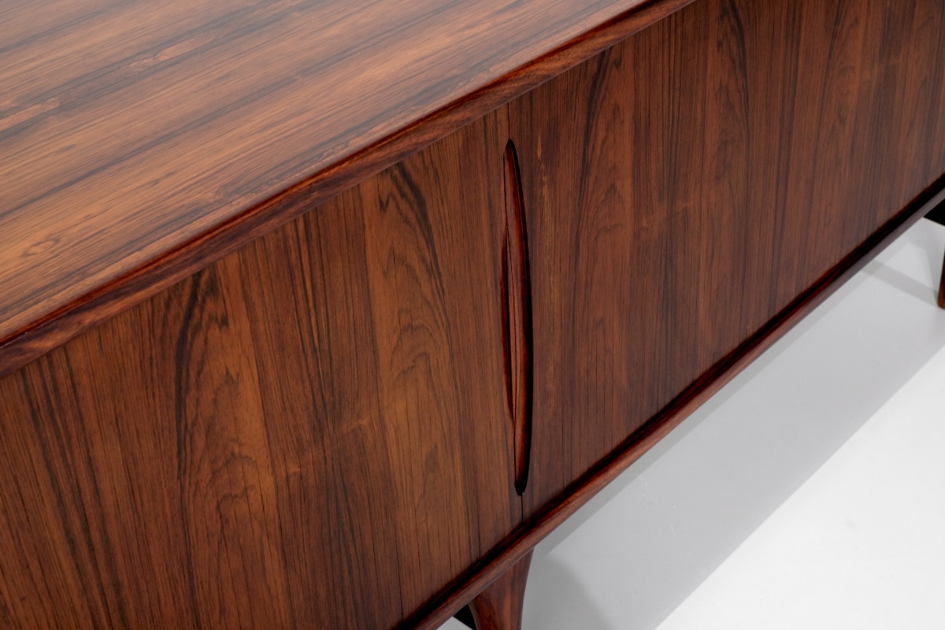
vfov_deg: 25.5
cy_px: 315
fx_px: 1391
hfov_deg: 37.5
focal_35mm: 53
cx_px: 472
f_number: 8
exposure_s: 1/40
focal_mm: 35
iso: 800
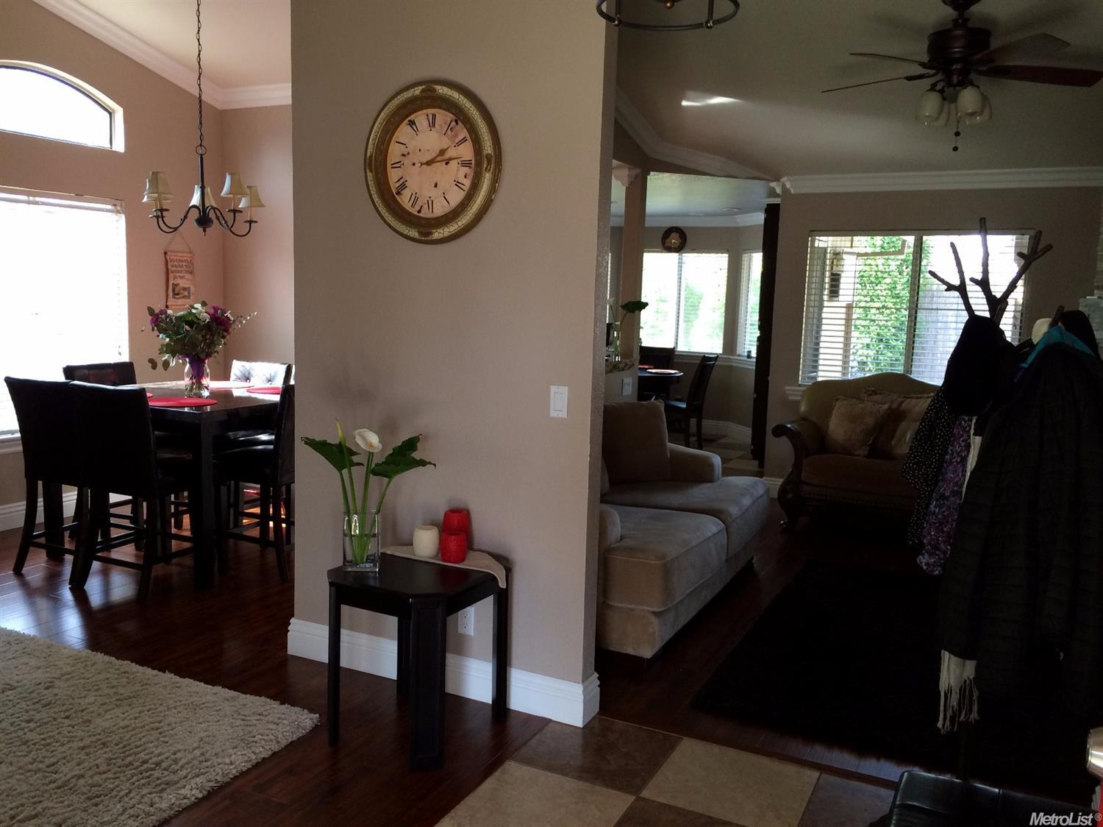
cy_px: 414
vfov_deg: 48.2
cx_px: 552
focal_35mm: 29
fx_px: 924
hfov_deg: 61.7
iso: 50
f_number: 2.2
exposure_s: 1/30
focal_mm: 4.15
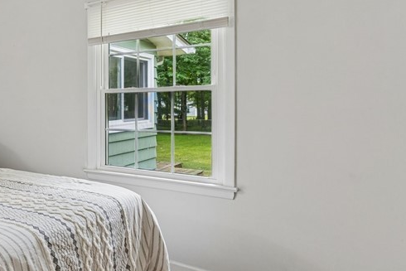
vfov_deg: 42.2
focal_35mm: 31
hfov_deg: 45.6
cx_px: -38
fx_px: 350
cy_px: 114
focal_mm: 14
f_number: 2.8
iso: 200
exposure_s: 1/25
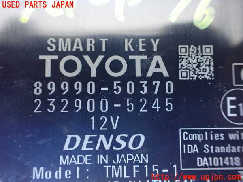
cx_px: 122
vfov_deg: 46.8
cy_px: 91
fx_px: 211
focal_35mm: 30
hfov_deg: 60.0
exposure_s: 1/30
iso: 1250
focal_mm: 5.4
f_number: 2.3
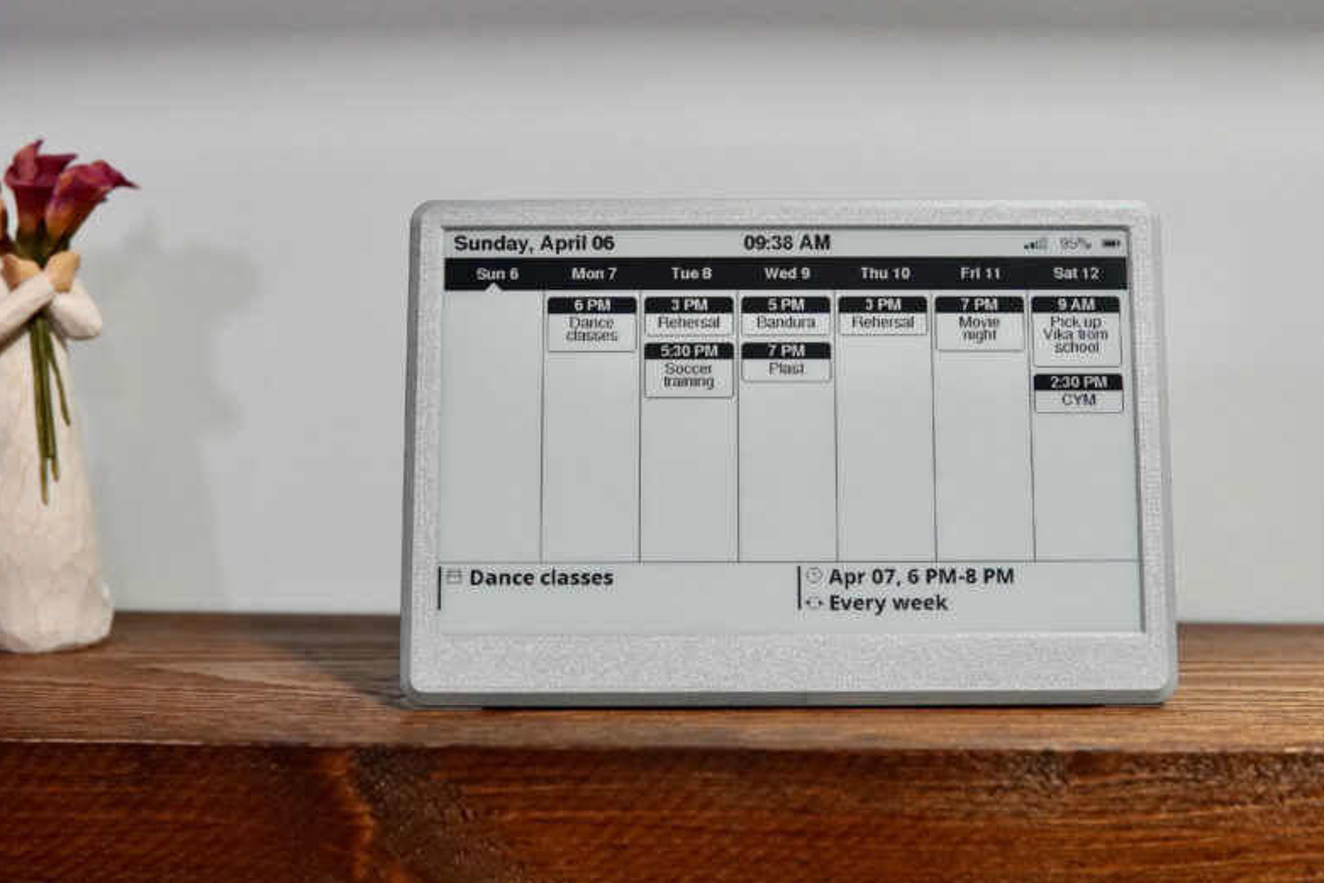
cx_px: 739
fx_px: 2170
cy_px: 426
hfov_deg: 33.9
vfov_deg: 23.0
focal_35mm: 59
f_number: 3.2
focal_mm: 30
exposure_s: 1/160
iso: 1600
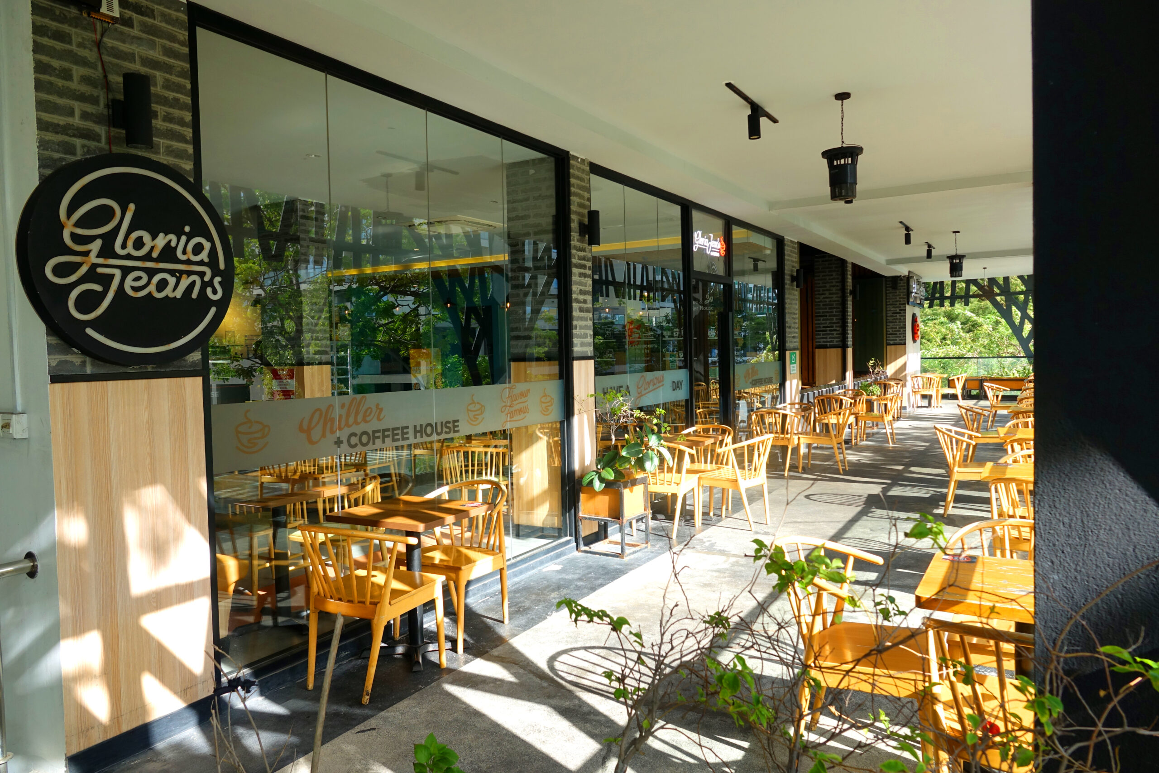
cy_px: 386
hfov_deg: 73.7
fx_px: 773
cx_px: 580
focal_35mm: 24
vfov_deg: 53.1
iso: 100
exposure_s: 1/250
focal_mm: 8.84
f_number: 3.2
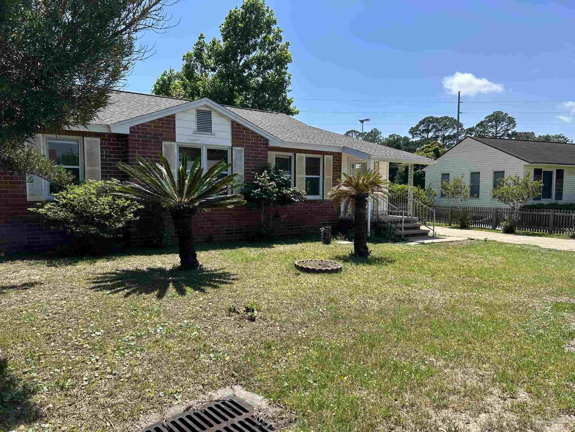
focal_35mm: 26
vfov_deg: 53.1
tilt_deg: -3.6
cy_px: 216
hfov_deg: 67.3
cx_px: 288
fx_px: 432
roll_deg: -1.0
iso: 50
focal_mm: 5.7
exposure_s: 1/3257
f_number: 1.5
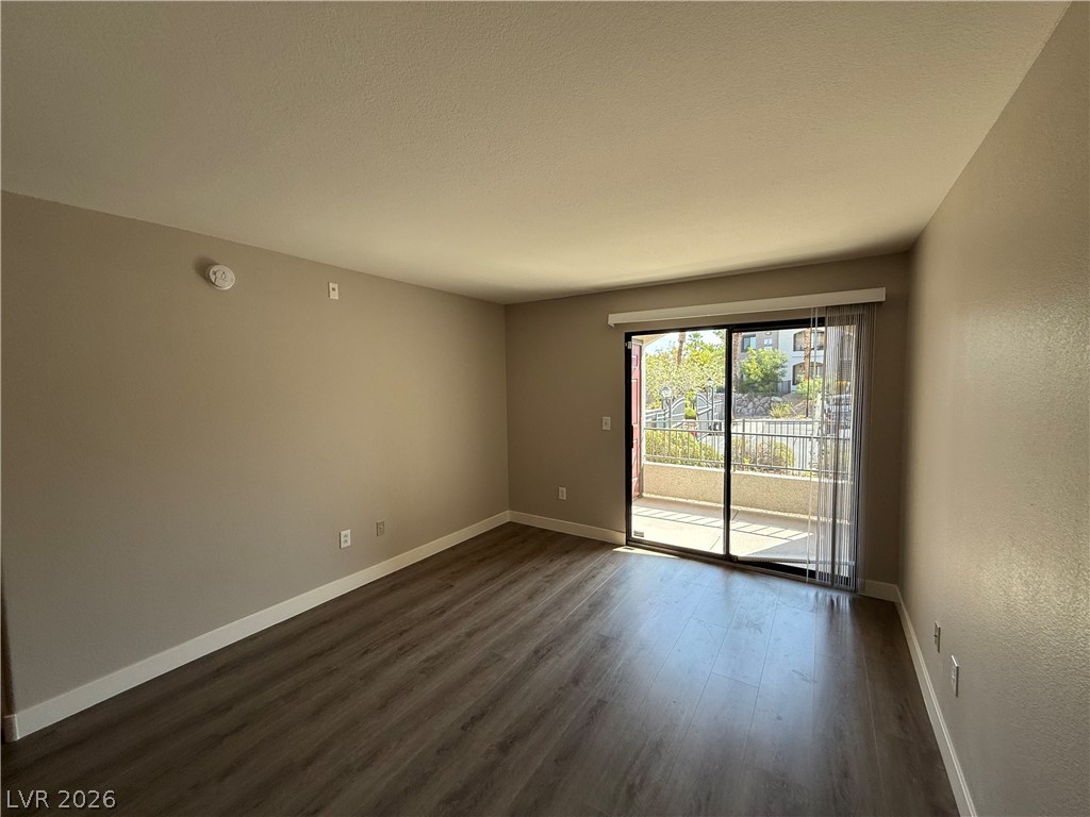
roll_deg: +0.4
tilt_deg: -3.0
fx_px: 441
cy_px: 408
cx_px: 545
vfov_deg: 85.7
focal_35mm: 14
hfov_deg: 102.1
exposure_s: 1/195
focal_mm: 2.22
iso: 64
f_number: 2.2
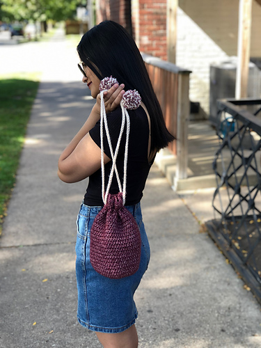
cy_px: 174
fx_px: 573
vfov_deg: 33.8
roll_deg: +1.3
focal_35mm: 57
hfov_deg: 25.7
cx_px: 130
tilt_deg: -14.7
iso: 20
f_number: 2.8
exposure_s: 1/60
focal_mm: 6.6
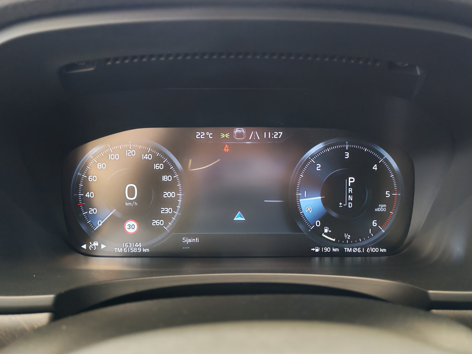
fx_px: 436
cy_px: 177
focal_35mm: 32
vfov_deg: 44.2
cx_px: 236
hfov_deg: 56.8
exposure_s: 1/33
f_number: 1.9
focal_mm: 6.12
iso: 2000
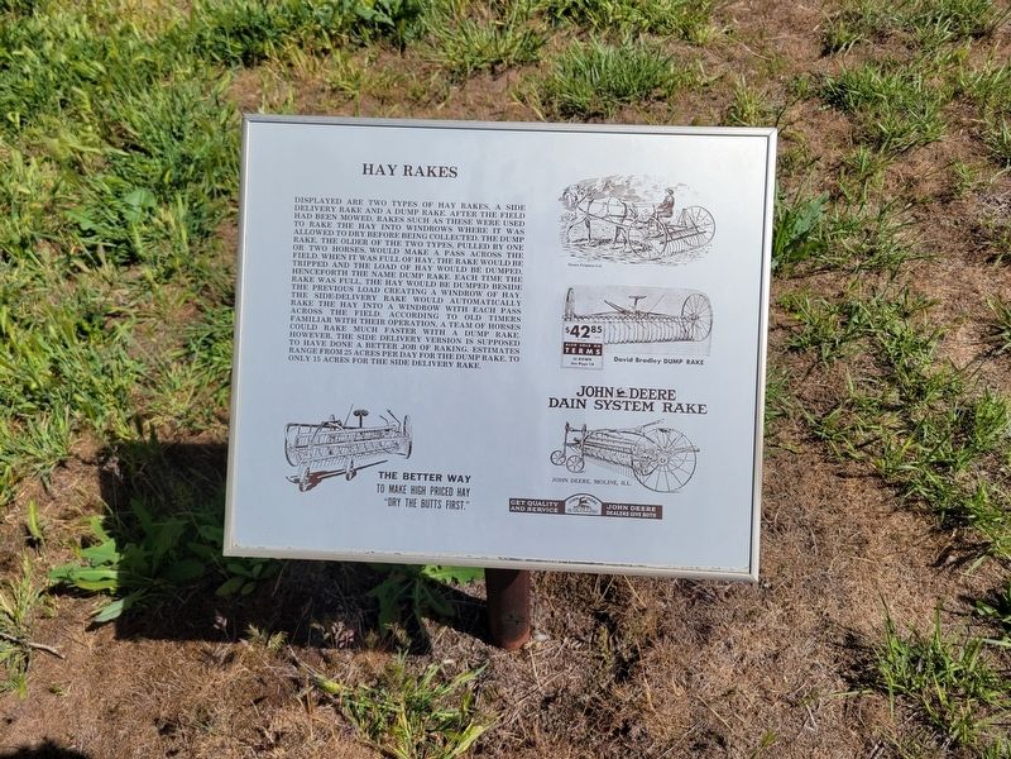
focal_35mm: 26
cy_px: 380
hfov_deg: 67.3
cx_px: 506
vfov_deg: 53.1
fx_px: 759
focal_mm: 5.4
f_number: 1.8
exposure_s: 1/4397
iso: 40
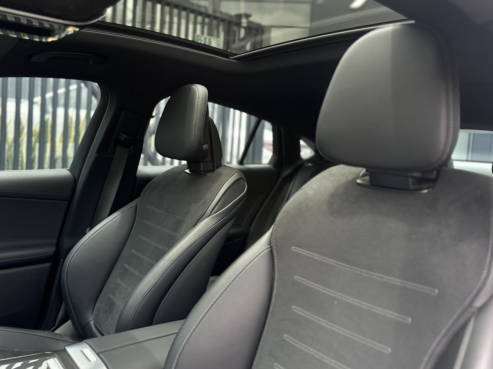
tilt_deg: -3.1
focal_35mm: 28
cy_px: 169
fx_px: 399
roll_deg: -4.7
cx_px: 250
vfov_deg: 49.7
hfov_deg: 63.4
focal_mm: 6.86
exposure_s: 1/218
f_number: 1.78
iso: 80
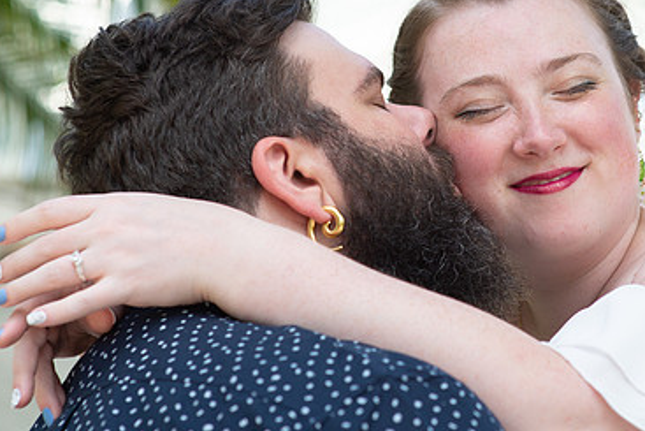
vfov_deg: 9.3
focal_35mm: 148
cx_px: 441
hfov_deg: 13.8
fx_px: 2653
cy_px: 131
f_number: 3.5
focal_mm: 85
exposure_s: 1/320
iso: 400
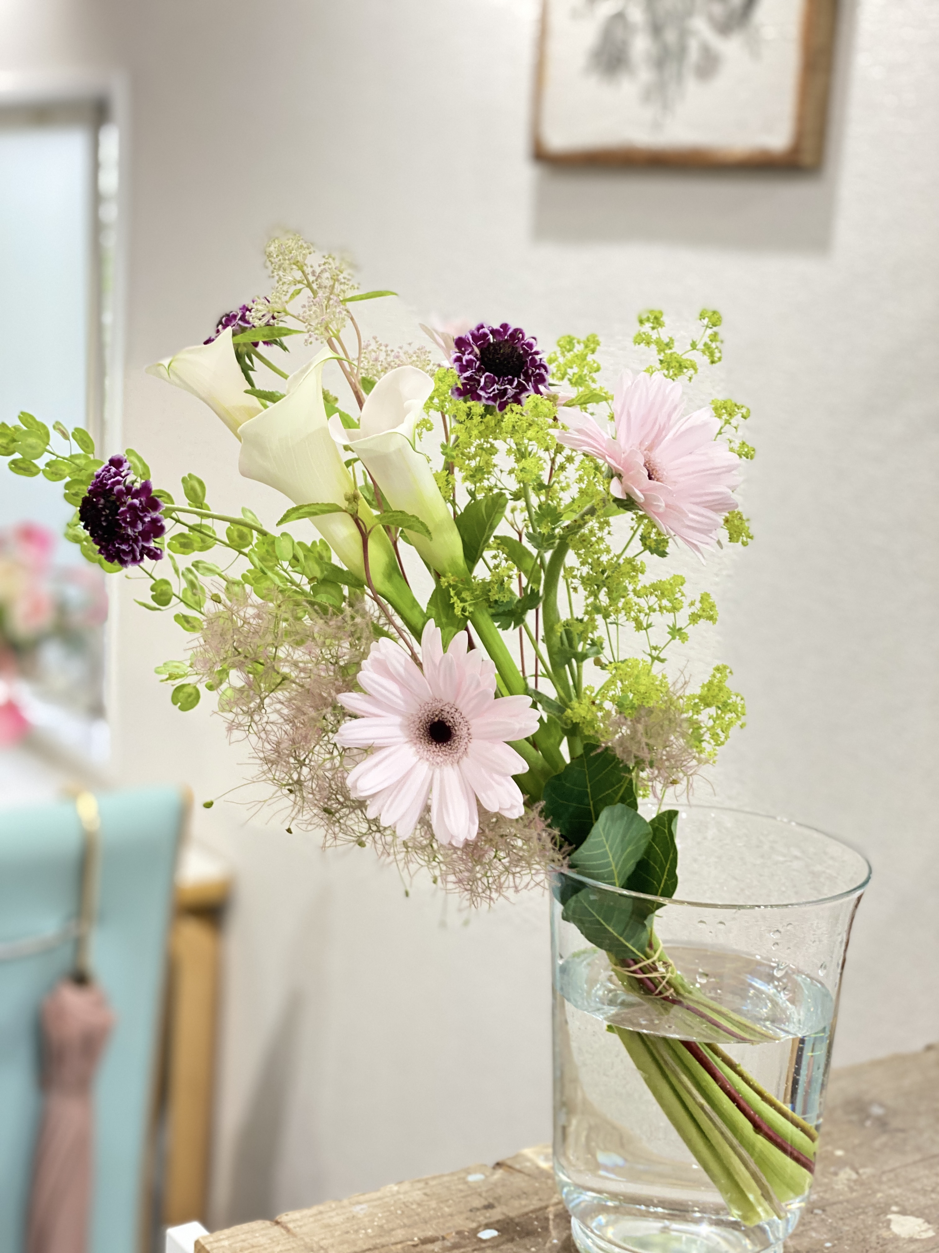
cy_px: 626
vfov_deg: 36.8
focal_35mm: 52
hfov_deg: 28.0
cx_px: 470
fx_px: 1881
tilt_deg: -10.8
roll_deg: -4.5
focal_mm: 6
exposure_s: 1/33
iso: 160
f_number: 2
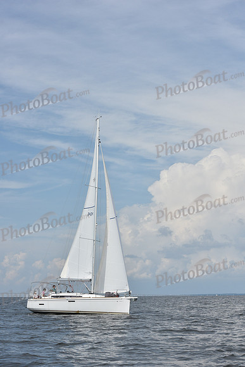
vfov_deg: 28.8
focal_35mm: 70
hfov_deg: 19.5
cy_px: 184
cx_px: 122
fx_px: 714
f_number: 11
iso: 320
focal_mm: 70
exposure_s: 1/1250
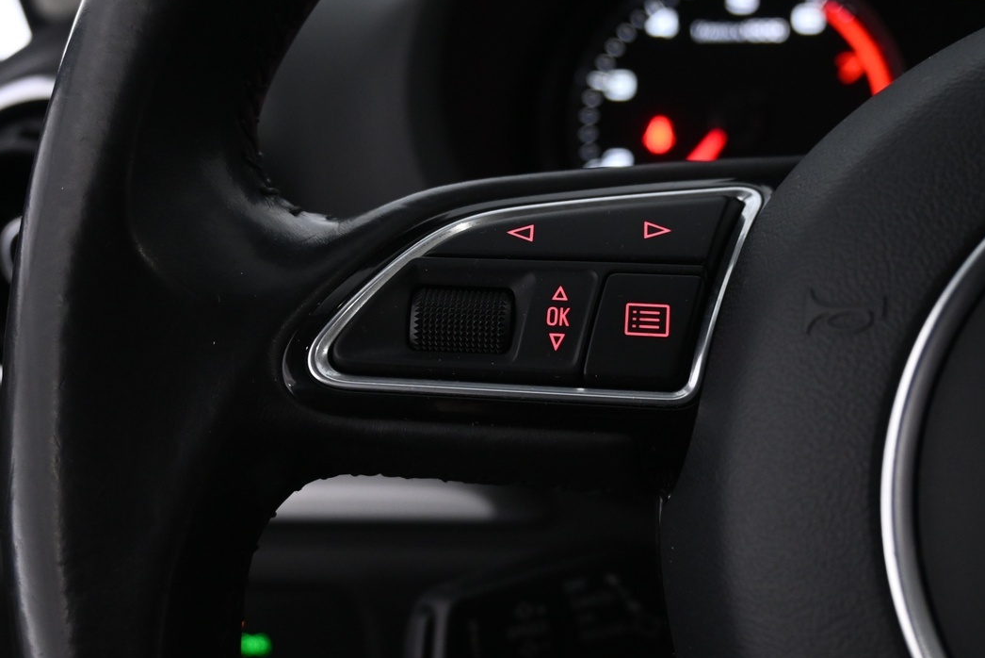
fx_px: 1335
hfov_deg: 40.5
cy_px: 349
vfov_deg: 27.7
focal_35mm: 49
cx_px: 522
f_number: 4
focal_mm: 21
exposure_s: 1/30
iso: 900
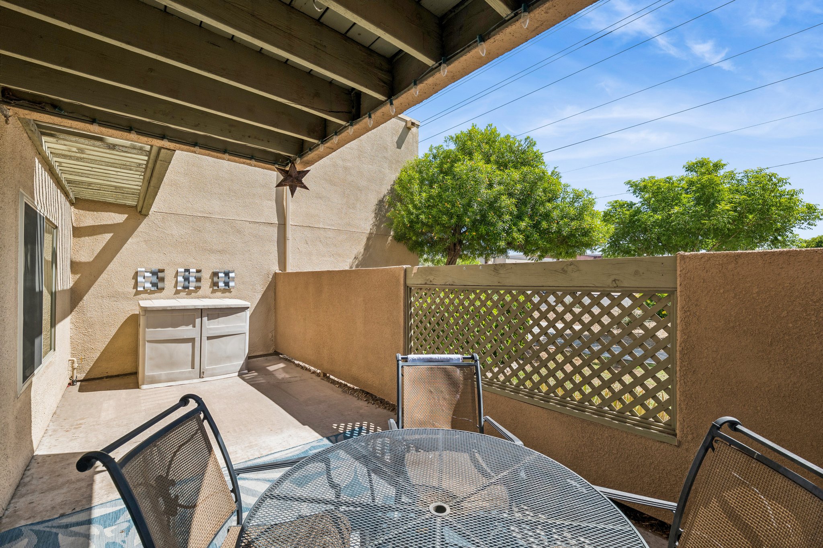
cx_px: 412
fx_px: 320
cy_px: 274
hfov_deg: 104.3
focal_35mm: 14
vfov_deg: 81.2
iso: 400
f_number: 8
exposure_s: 1/500
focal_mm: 14
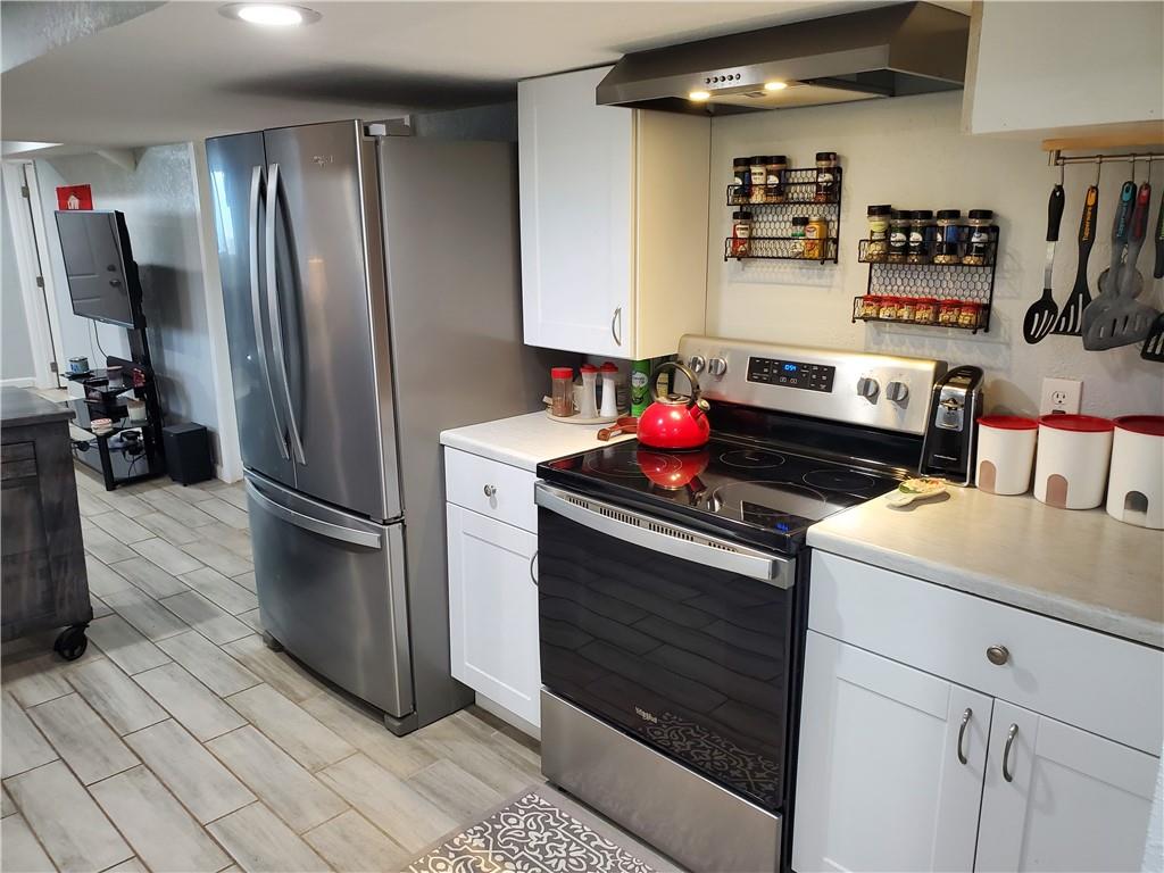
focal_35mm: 26
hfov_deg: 67.3
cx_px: 582
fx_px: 874
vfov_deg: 53.1
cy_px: 436
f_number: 2.4
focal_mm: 4.3
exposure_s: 1/40
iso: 320
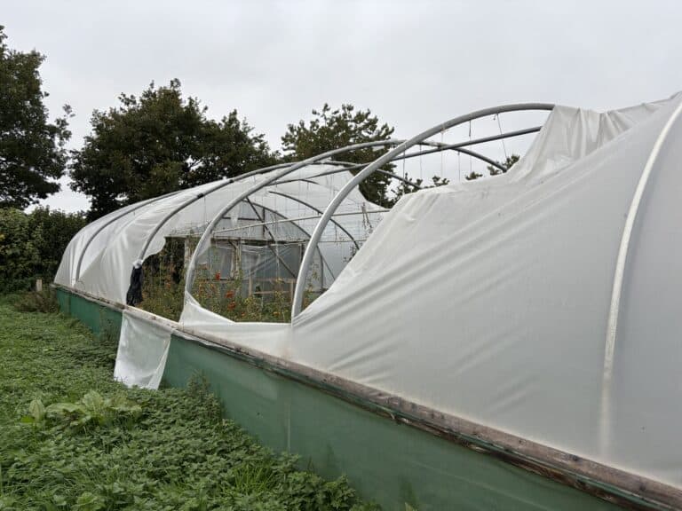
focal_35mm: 26
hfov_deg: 67.3
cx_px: 341
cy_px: 256
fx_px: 512
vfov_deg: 53.1
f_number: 1.6
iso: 50
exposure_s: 1/645
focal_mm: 5.96
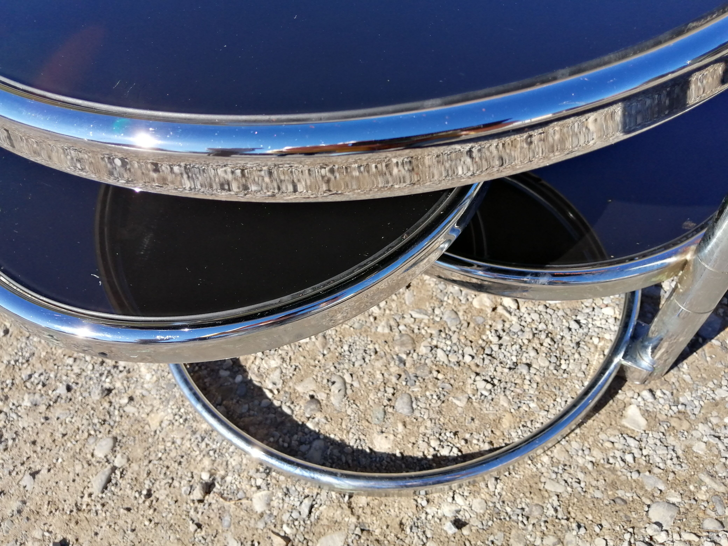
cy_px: 273
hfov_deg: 67.3
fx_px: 547
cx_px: 364
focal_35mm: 26
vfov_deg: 53.1
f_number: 1.8
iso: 50
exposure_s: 1/1439
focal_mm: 3.46
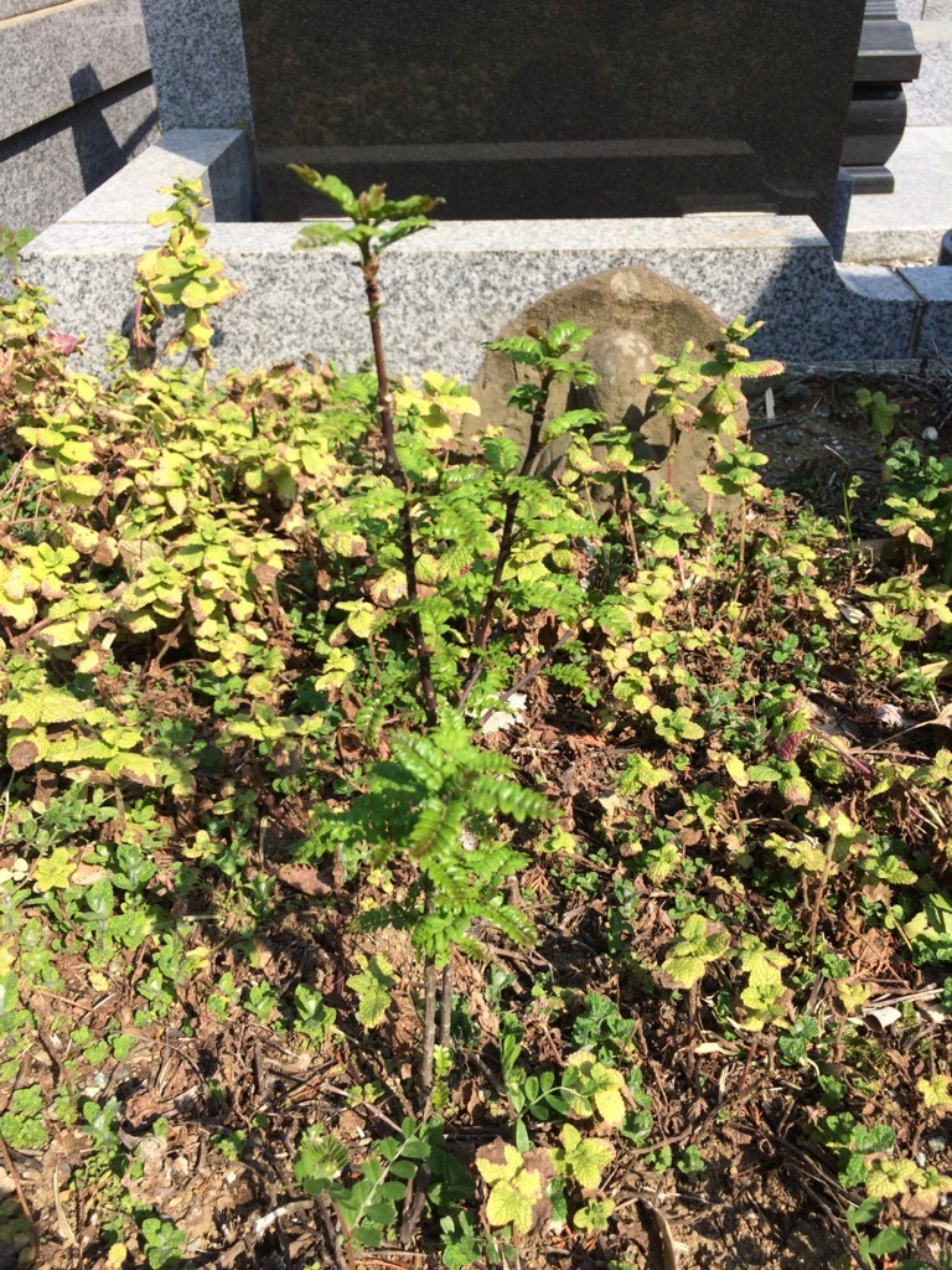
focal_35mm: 29
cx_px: 476
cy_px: 635
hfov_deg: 48.2
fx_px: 1063
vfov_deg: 61.7
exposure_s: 1/1244
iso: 32
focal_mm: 4.15
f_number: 2.2
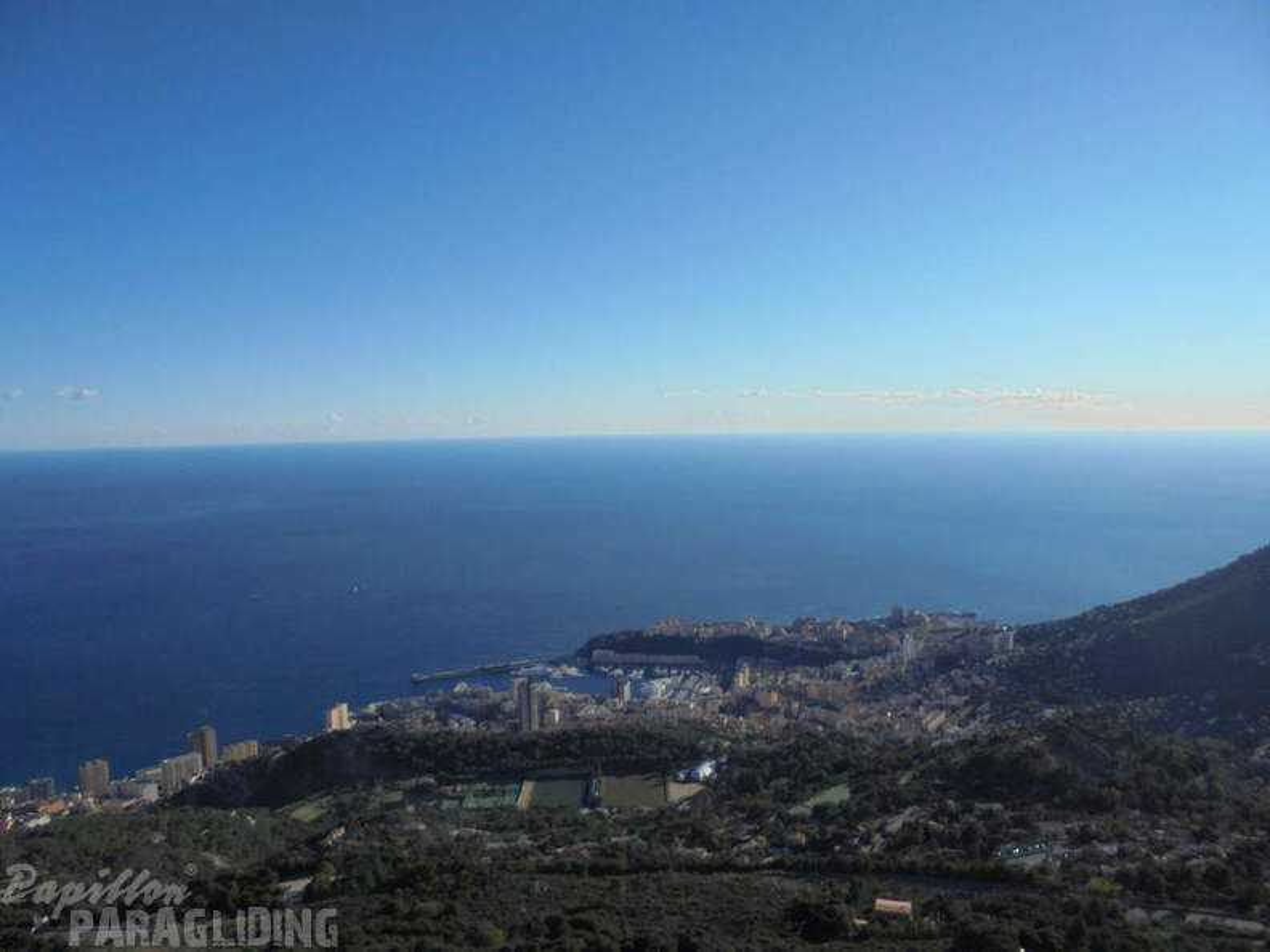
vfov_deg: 53.1
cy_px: 476
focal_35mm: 26
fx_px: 954
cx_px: 635
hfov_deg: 67.3
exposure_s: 1/160
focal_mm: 4.6
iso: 100
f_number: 11.5
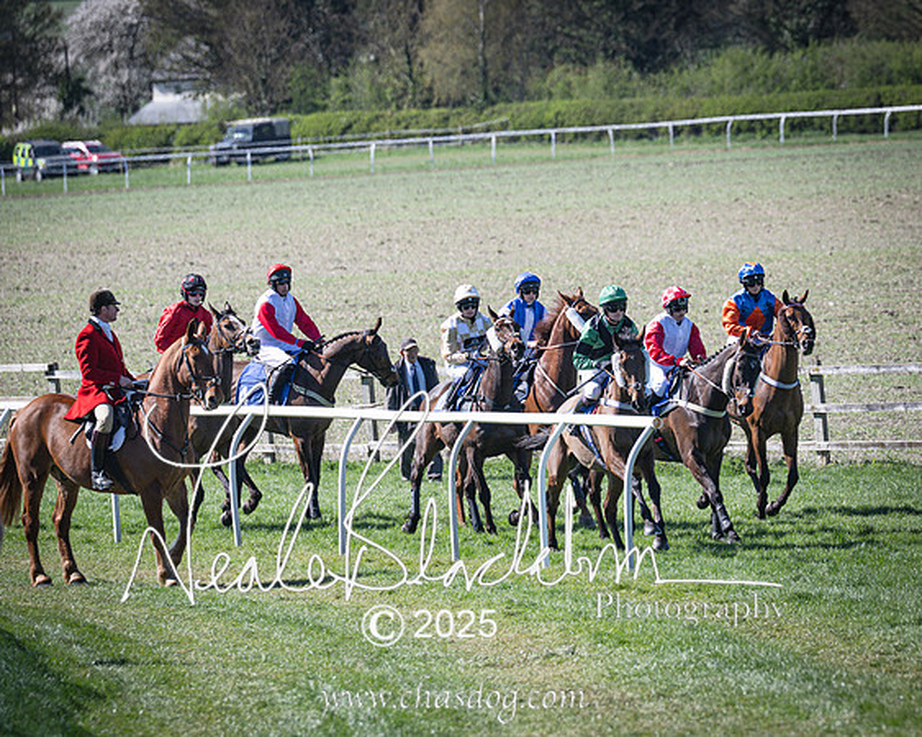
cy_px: 329
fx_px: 10302
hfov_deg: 5.1
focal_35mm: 378
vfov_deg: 4.1
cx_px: 611
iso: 220
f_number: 4
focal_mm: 185
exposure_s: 1/2000
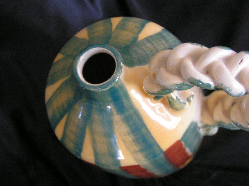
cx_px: 124
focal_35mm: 63
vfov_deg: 23.3
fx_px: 453
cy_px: 93
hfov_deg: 30.7
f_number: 3.2
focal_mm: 9.7
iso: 200
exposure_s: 1/25
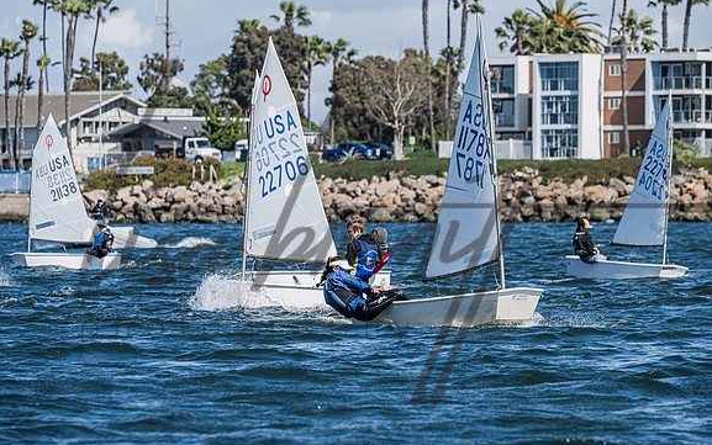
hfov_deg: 8.5
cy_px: 242
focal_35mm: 247
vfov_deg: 5.3
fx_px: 4794
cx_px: 341
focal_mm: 230
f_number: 8
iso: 320
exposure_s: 1/1000
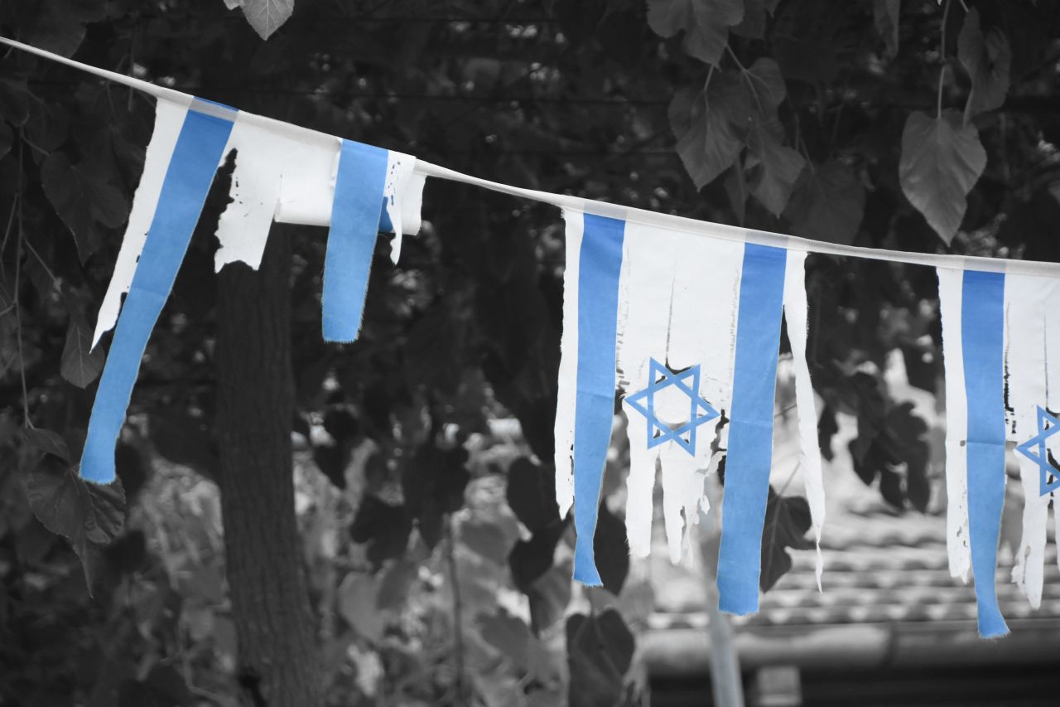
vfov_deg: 6.5
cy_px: 354
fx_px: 6182
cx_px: 530
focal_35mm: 210
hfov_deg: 9.8
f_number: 6
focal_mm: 140
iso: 1250
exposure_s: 1/250
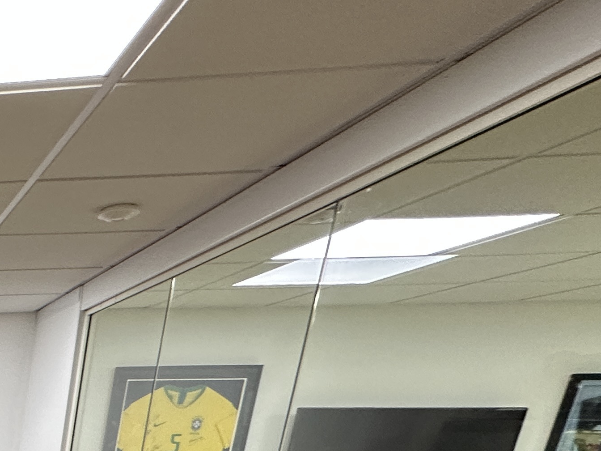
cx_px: -296
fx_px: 729
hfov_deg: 28.8
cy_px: 668
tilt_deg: -18.5
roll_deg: +0.1
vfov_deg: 25.9
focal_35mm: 42
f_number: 2.2
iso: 160
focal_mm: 2.22
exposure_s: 1/100
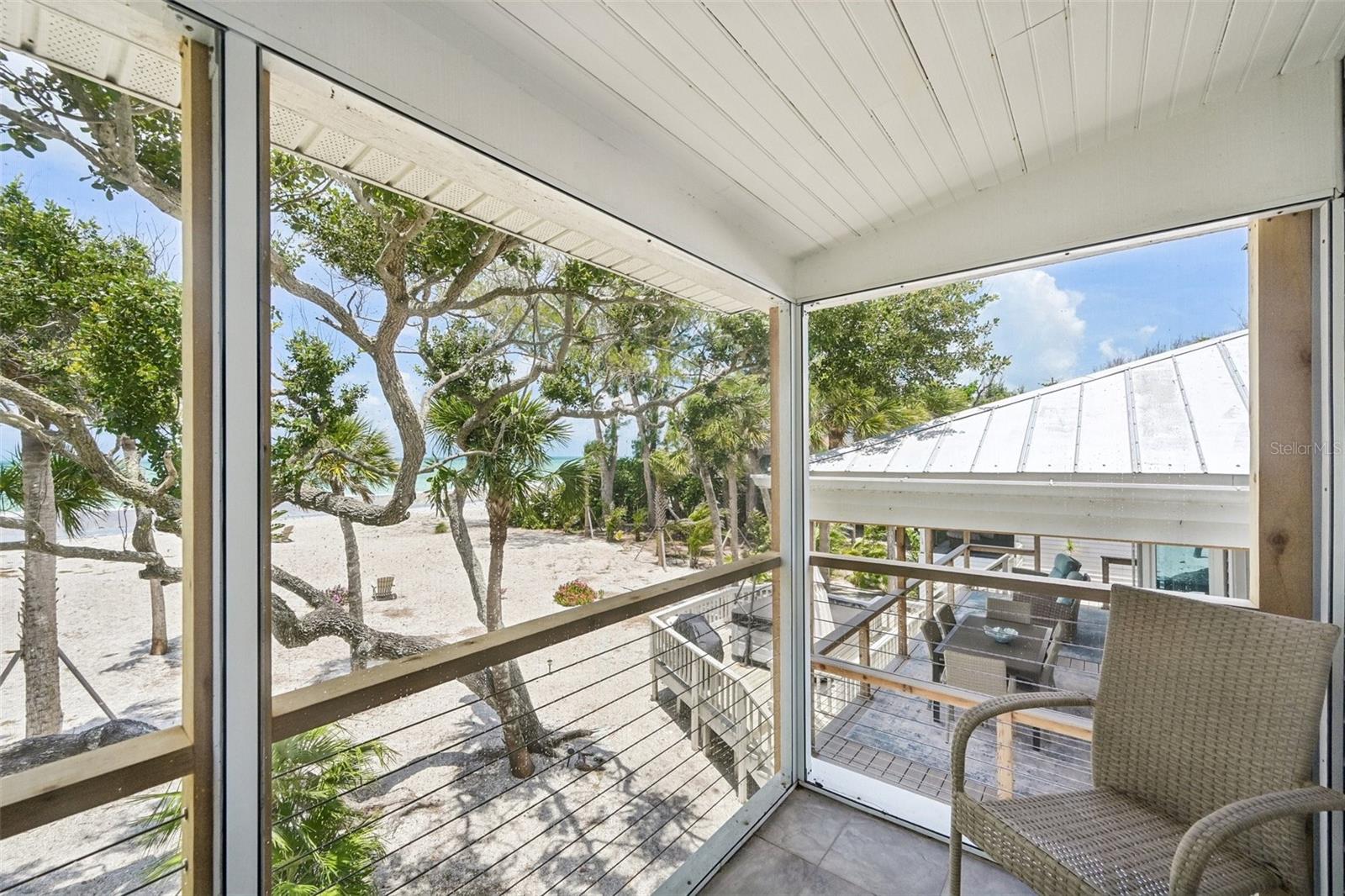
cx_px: 672
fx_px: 523
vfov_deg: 81.2
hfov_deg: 104.3
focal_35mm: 14
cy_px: 448
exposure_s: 1/640
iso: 400
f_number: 8
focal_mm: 14
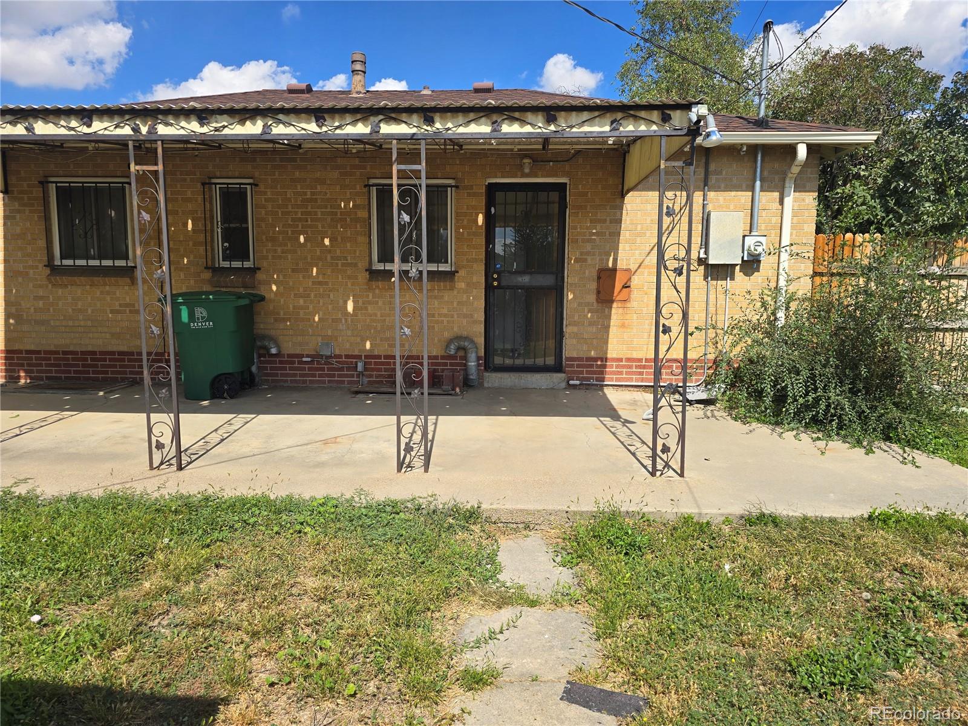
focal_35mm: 23
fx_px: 643
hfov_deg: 73.9
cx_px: 484
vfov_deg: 58.9
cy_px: 363
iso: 12
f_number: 1.7
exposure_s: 1/703
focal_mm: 6.3
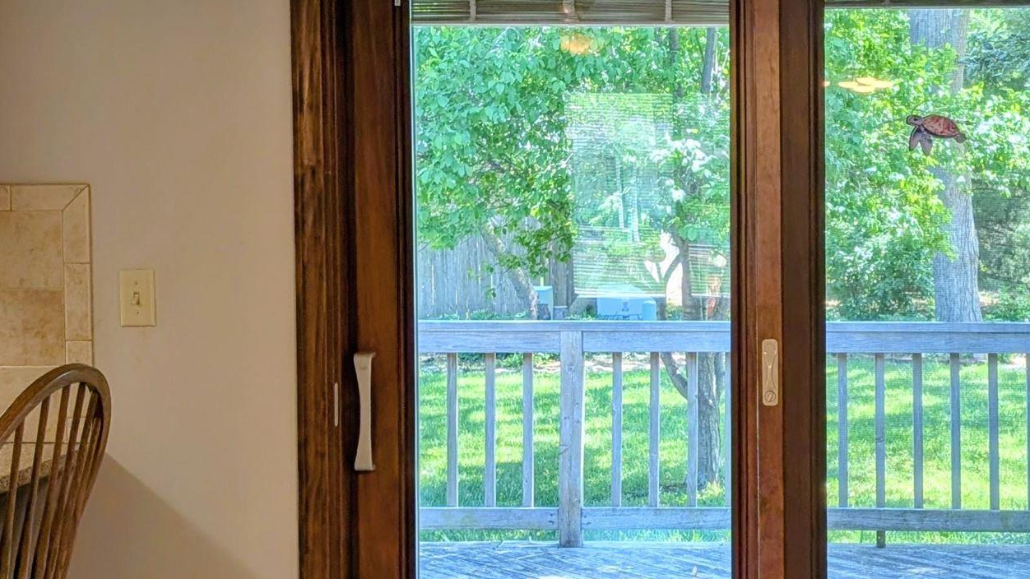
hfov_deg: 32.2
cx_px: 777
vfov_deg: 18.8
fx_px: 1748
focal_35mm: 64
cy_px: 264
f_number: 1.68
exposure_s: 1/405
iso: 21
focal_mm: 6.9
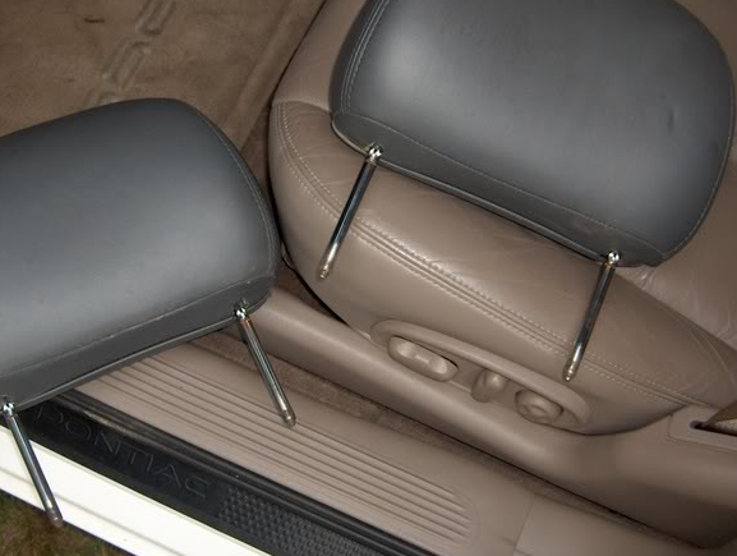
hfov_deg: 35.4
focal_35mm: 54
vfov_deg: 27.1
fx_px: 1152
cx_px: 319
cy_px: 256
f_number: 2.8
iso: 100
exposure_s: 1/60
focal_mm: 8
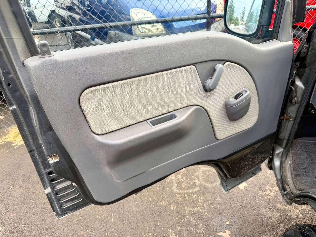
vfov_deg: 56.8
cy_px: 118
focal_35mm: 24
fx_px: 219
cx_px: 158
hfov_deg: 71.6
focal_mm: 6.76
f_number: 1.78
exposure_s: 1/214
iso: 64
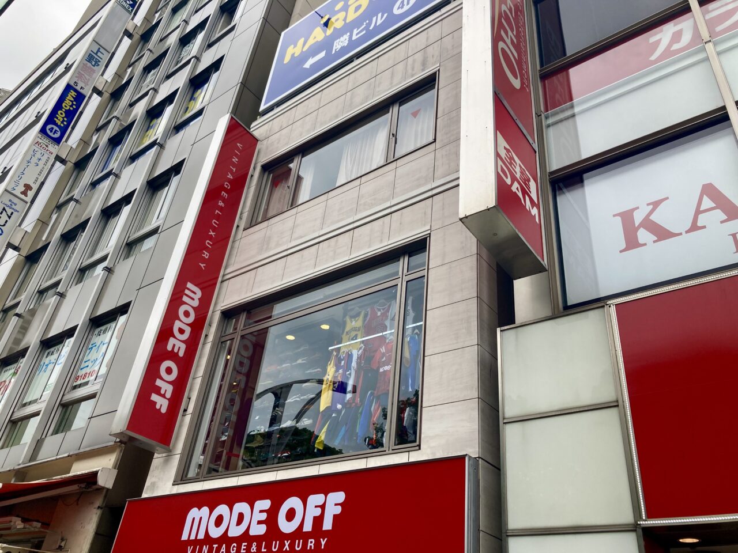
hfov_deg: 63.4
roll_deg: -8.1
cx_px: 369
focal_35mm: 28
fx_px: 597
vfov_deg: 49.7
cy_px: 276
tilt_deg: +35.2
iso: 20
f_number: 1.8
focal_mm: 3.99
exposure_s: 1/1429
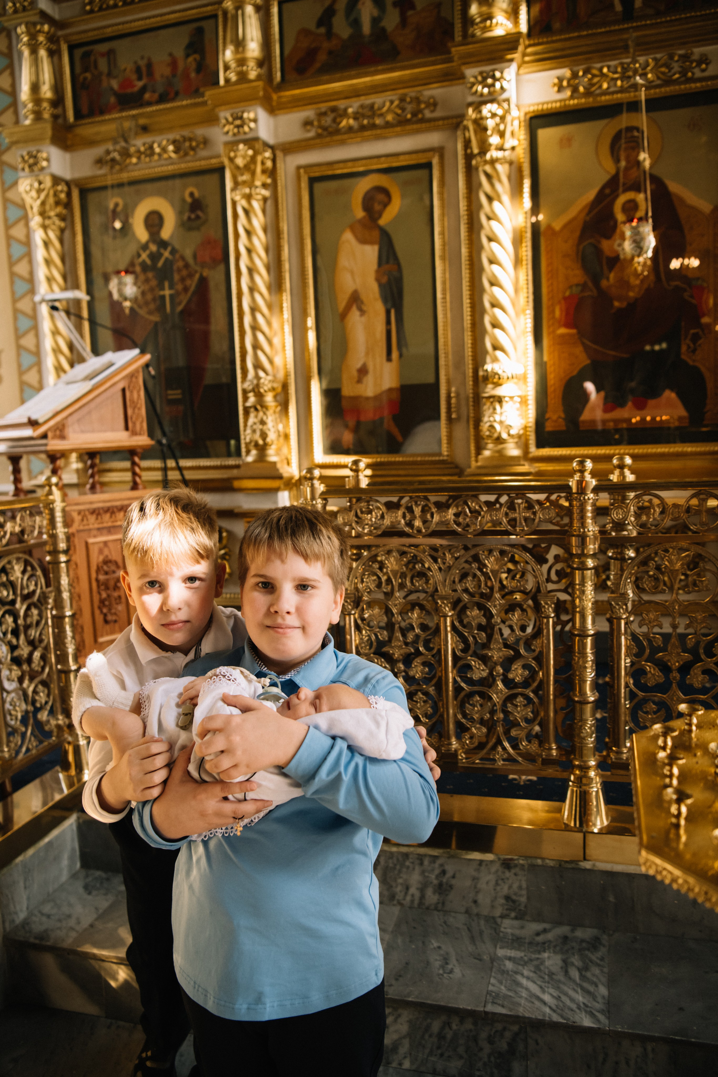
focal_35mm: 30
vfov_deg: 61.9
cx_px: 359
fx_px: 897
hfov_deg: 43.6
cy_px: 538
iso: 800
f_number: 3.5
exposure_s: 1/400
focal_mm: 30
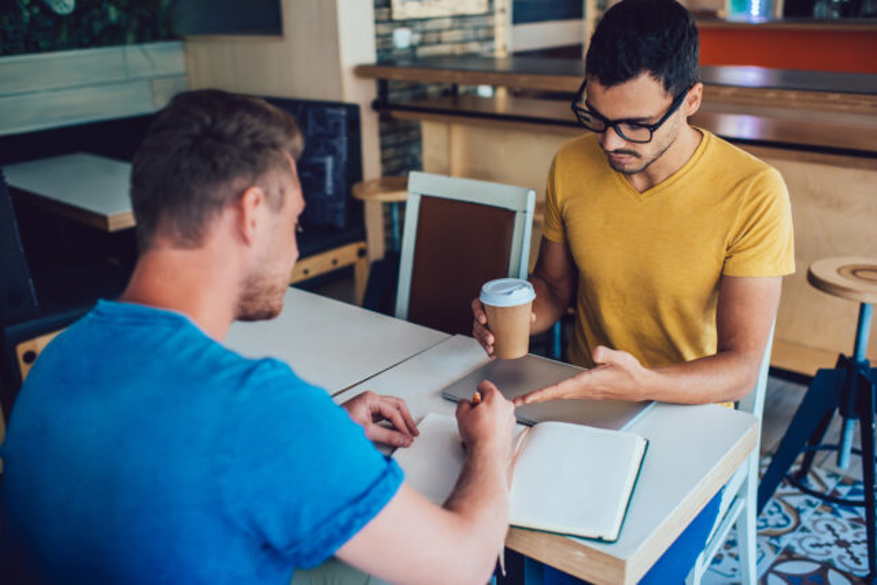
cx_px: 438
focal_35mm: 35
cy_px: 292
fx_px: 853
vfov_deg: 37.9
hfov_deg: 54.4
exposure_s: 1/160
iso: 250
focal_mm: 35
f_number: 2
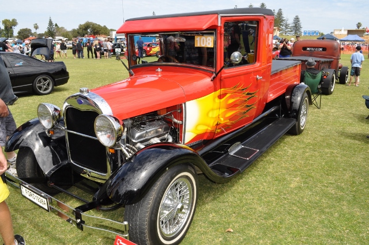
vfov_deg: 47.8
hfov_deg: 67.4
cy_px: 122
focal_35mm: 27
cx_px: 184
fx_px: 276
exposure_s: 1/200
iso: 500
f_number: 16
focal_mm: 18
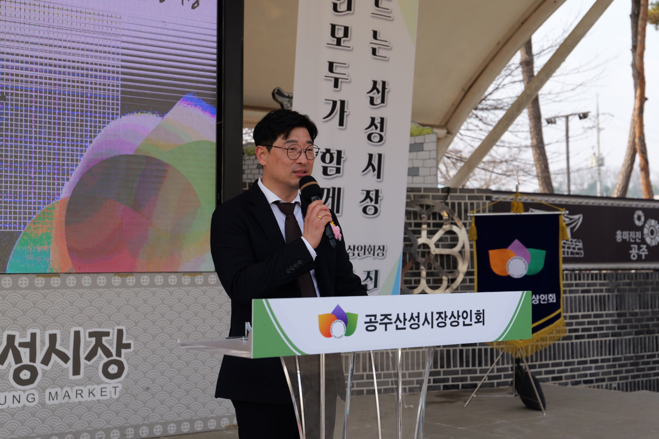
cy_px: 220
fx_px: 988
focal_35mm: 54
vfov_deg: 25.0
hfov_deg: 36.9
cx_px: 330
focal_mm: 54
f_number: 5
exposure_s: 1/400
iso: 640
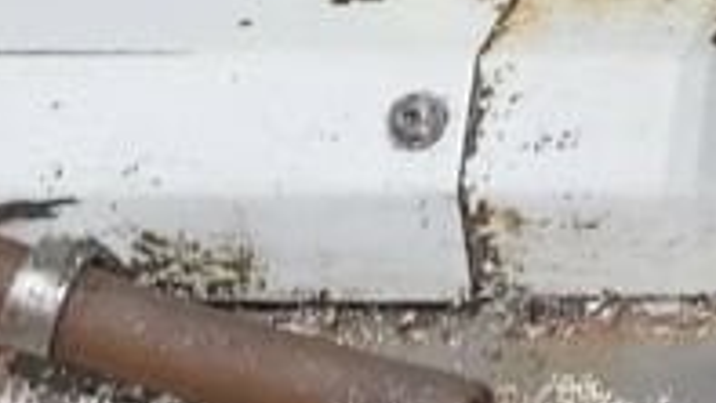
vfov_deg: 6.4
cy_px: -410
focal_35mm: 184
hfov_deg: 10.4
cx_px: 1599
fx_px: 3495
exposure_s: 1/24
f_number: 1.8
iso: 100
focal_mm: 5.4
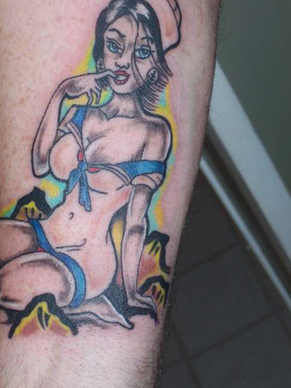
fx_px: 1222
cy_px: 156
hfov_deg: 13.6
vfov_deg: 18.0
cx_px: 112
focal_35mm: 109
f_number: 4.5
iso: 125
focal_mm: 14.9
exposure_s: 1/100
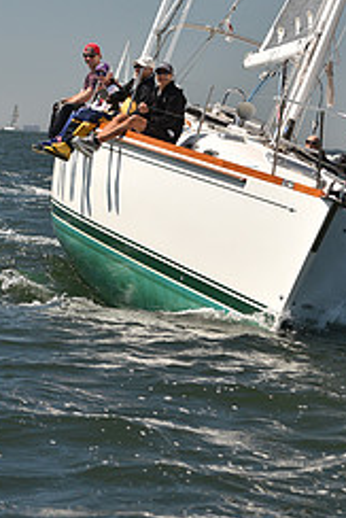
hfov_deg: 6.8
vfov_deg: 10.2
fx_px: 2908
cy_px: 106
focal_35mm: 202
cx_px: 209
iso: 250
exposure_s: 1/1250
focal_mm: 85
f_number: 4
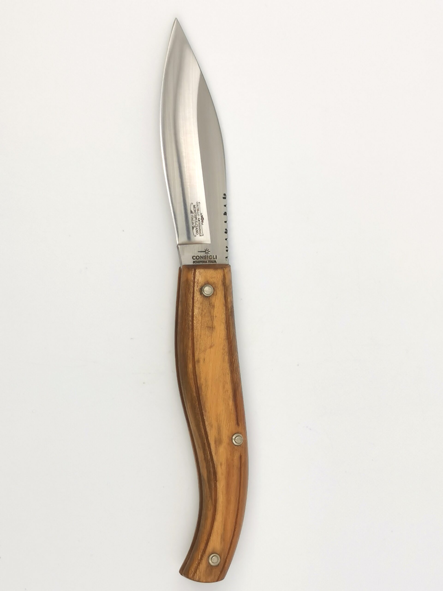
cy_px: 296
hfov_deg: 18.9
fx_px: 1331
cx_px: 222
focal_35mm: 78
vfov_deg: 25.0
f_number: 1.4
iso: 50
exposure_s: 1/505
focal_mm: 4.66
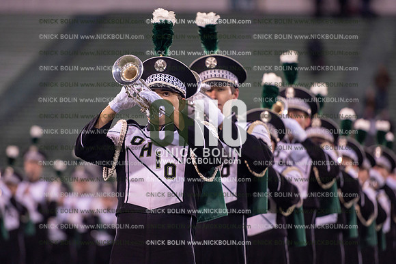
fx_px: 2200
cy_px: 132
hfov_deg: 10.3
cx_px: 198
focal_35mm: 200
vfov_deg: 6.9
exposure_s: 1/1250
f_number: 2.8
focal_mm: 200
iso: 2500
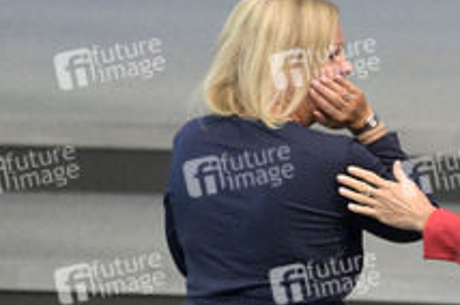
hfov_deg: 2.0
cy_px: 226
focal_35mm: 1055
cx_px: 483
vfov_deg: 1.3
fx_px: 13460
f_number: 5.6
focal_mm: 500
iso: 8000
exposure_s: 1/400
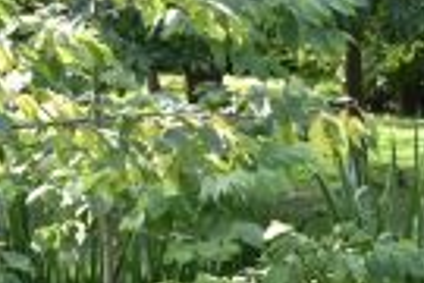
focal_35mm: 166
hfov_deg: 11.0
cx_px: 922
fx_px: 1955
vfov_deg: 7.8
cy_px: 619
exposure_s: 1/80
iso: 200
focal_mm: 30
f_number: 4.5
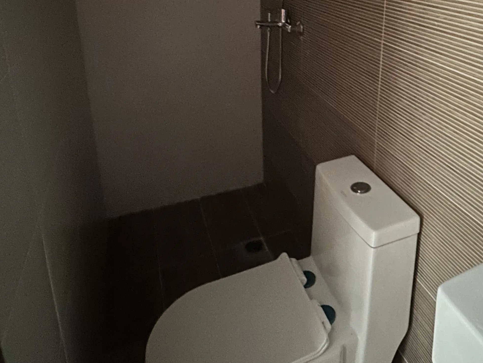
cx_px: 360
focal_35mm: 29
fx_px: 405
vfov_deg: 45.6
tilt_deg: -16.3
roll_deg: -2.9
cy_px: 69
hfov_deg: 58.6
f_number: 2.2
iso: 1250
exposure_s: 1/13
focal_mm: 2.22
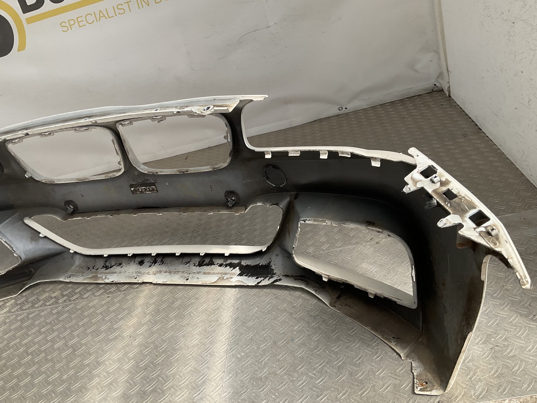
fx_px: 496
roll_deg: +16.7
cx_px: 258
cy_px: 217
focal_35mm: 32
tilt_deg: -27.6
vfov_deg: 44.1
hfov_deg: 56.8
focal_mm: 3
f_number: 1.8
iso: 16
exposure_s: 1/529
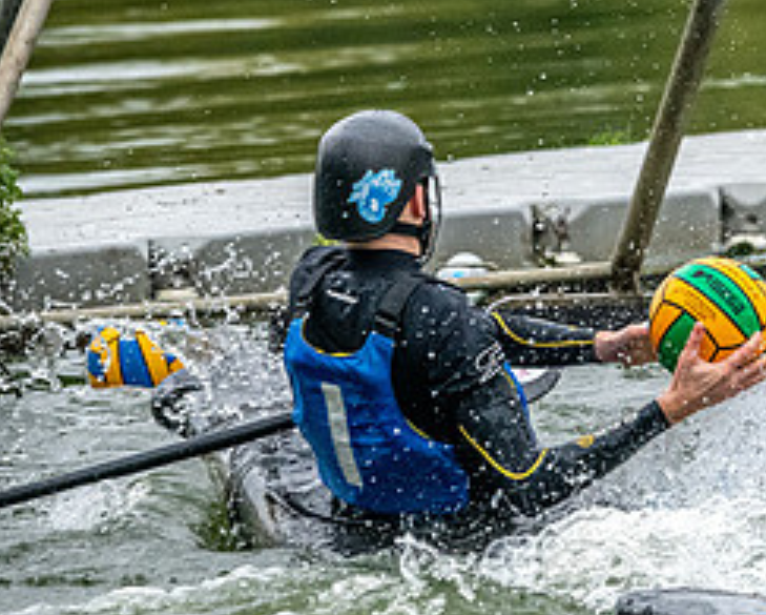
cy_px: 300
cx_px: 568
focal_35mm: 938
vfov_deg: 1.7
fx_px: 21291
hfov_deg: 2.1
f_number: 7.1
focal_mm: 360
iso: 3200
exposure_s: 1/2500
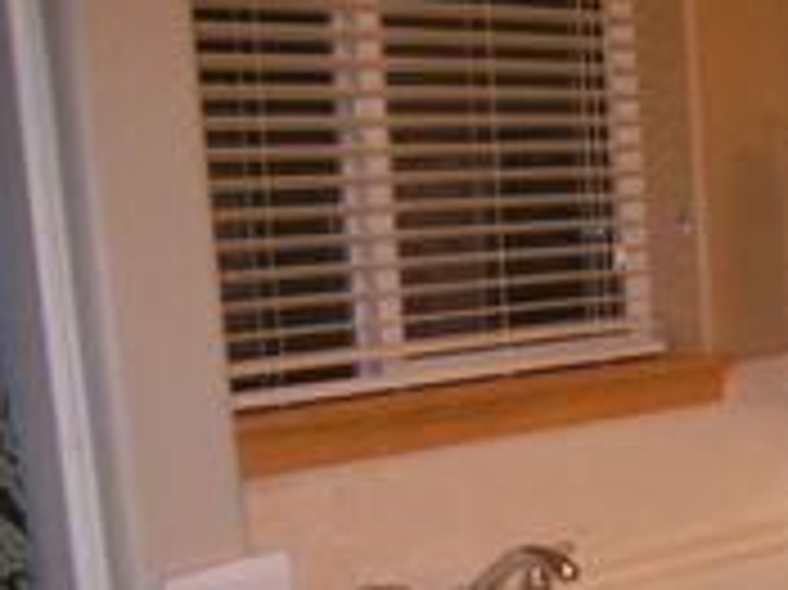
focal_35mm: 80
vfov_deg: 18.0
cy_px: 567
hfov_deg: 23.3
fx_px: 1820
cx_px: 820
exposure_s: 1/40
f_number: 2.8
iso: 200
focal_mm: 5.8
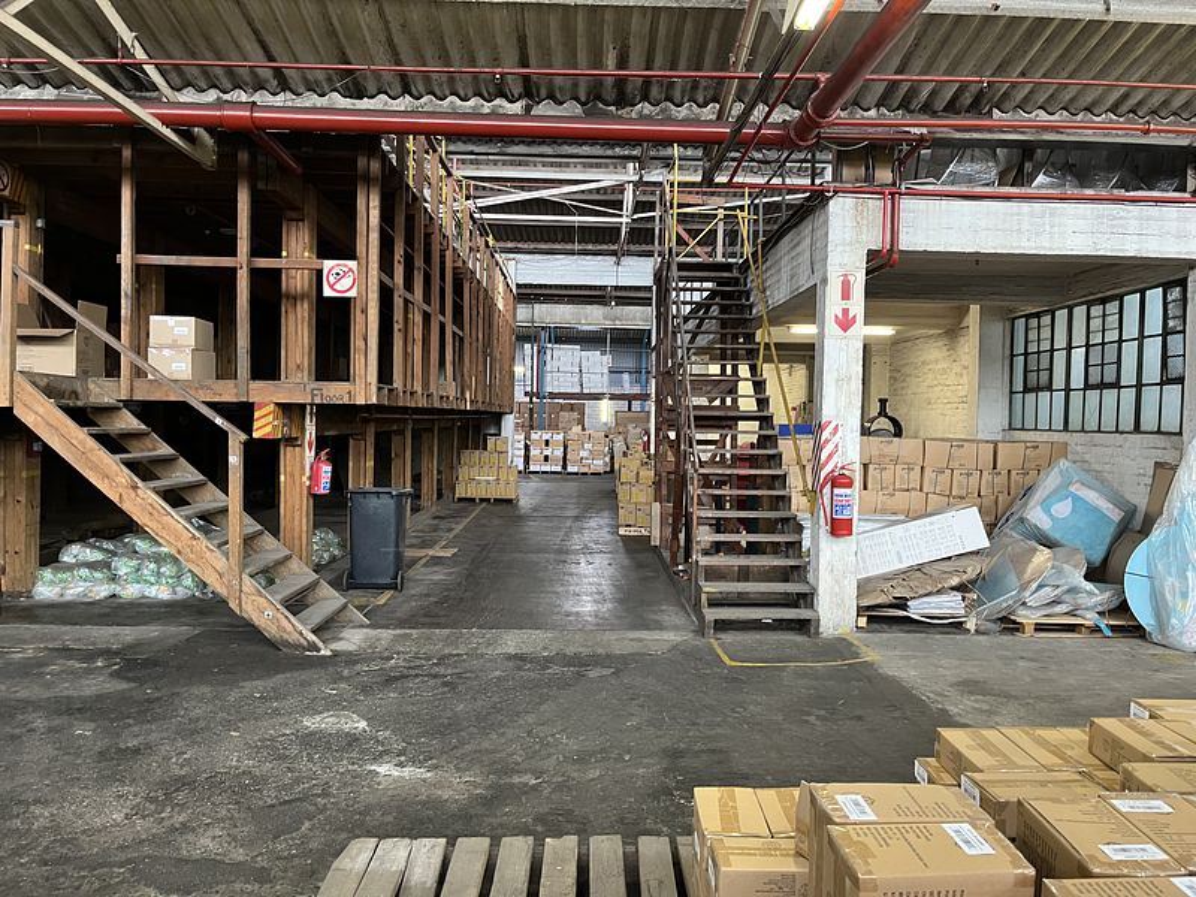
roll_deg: -0.6
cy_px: 448
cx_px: 598
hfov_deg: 67.3
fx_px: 898
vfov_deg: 53.1
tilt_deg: -1.3
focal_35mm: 26
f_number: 1.6
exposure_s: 1/50
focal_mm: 5.1
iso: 320
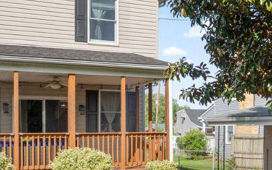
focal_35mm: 71
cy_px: 113
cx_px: 208
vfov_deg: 18.3
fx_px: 526
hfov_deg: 28.5
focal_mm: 16
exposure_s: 1/250
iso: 125
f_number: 8
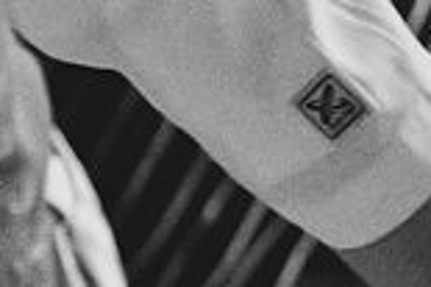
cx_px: -601
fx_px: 4174
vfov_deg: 3.9
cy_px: 38
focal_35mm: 349
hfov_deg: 5.7
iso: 32000
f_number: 2.8
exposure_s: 1/250
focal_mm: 54
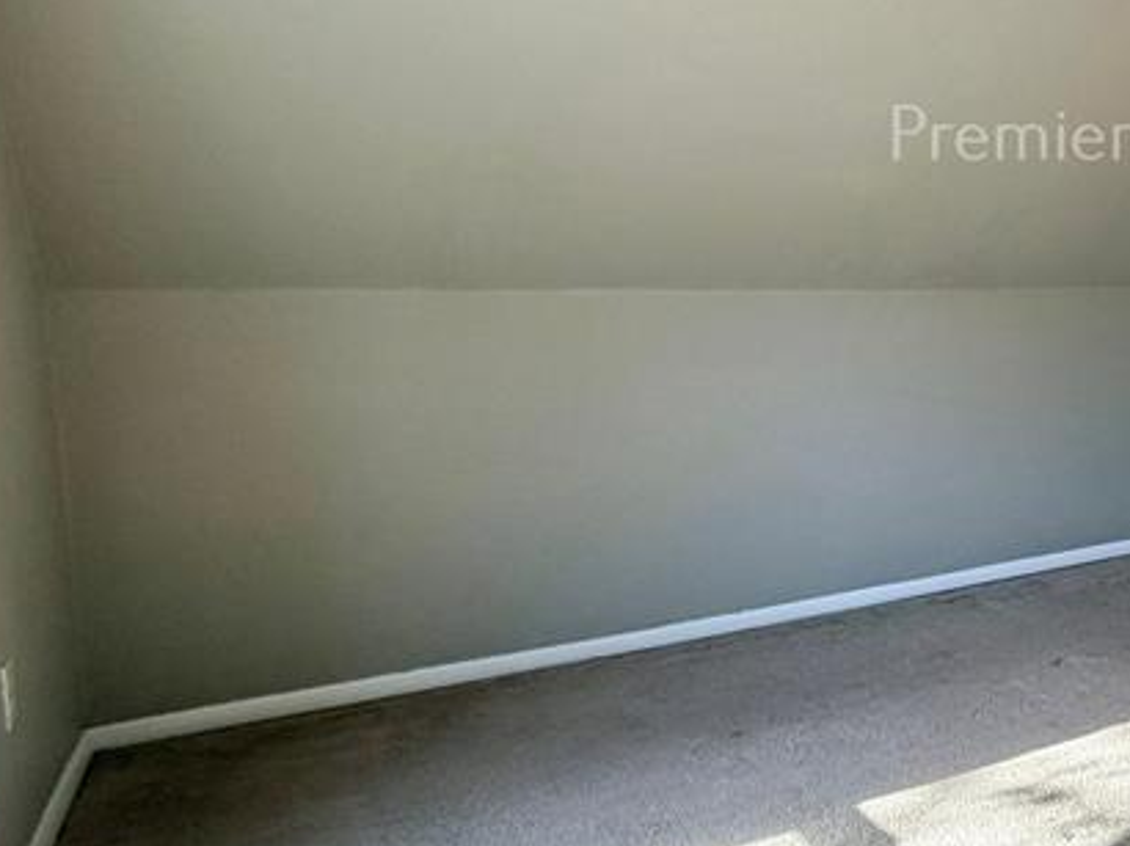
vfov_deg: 40.6
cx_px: 1284
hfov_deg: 40.7
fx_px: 1142
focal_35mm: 35
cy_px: 384
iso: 100
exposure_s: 1/120
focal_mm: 2.22
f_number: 2.2
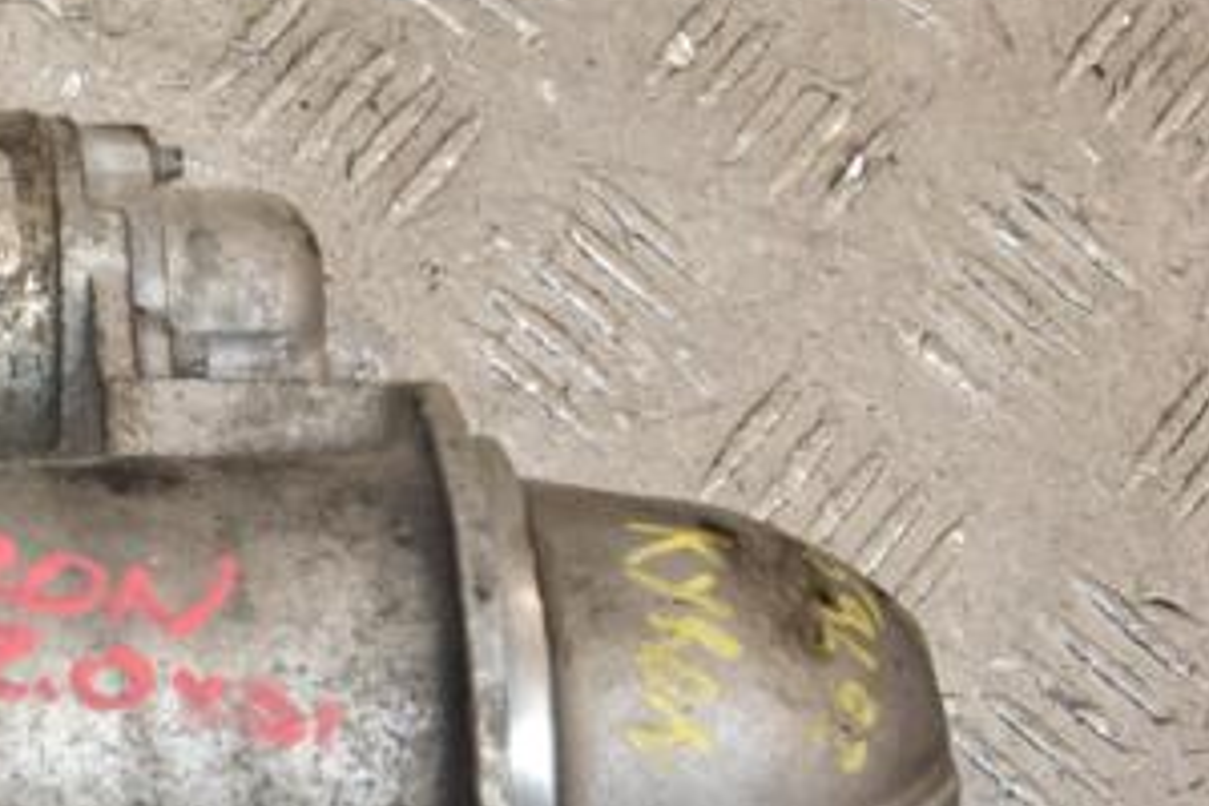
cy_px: 613
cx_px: 12
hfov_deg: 16.0
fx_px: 4231
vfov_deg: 10.9
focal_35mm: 126
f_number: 9
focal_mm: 42
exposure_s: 1/200
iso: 800
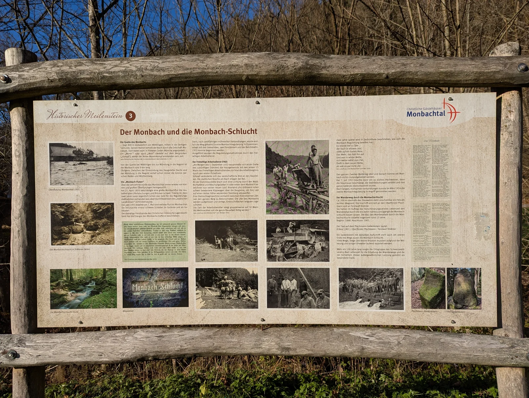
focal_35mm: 24
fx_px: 367
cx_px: 264
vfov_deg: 56.9
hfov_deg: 71.5
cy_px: 199
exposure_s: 1/2262
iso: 50
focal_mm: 6.81
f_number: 1.85
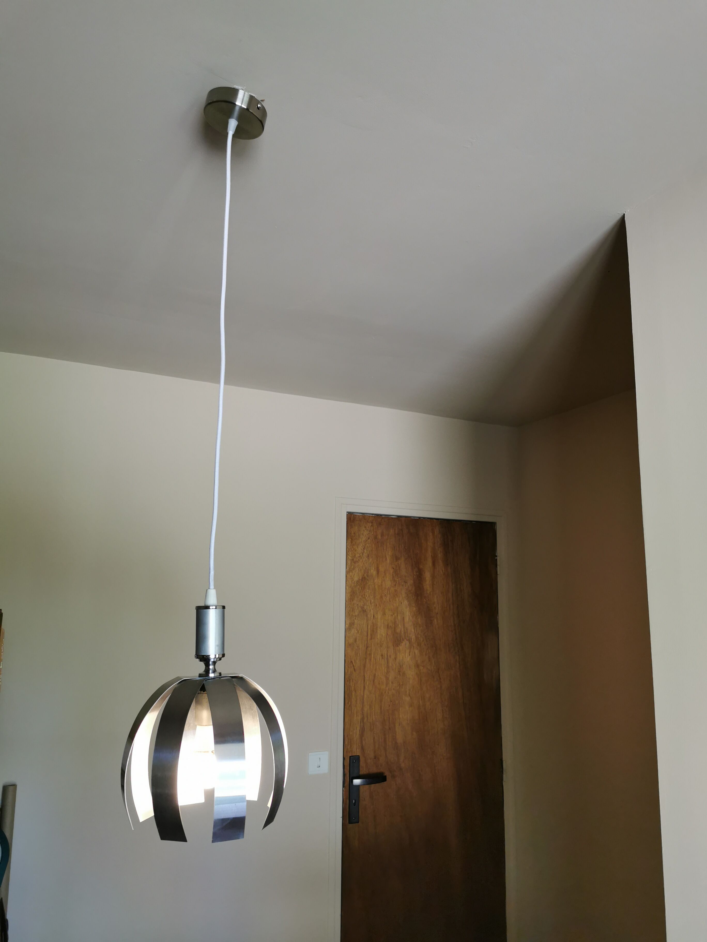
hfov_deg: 51.4
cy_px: 471
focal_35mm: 27
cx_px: 354
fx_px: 735
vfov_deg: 65.3
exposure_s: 1/100
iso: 80
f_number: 1.6
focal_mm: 5.56
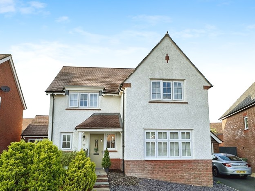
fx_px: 169
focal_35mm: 23
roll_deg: +0.5
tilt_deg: +9.6
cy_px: 115
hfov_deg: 73.3
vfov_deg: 58.4
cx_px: 104
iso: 40
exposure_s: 1/812
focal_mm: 2.22
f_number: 2.2
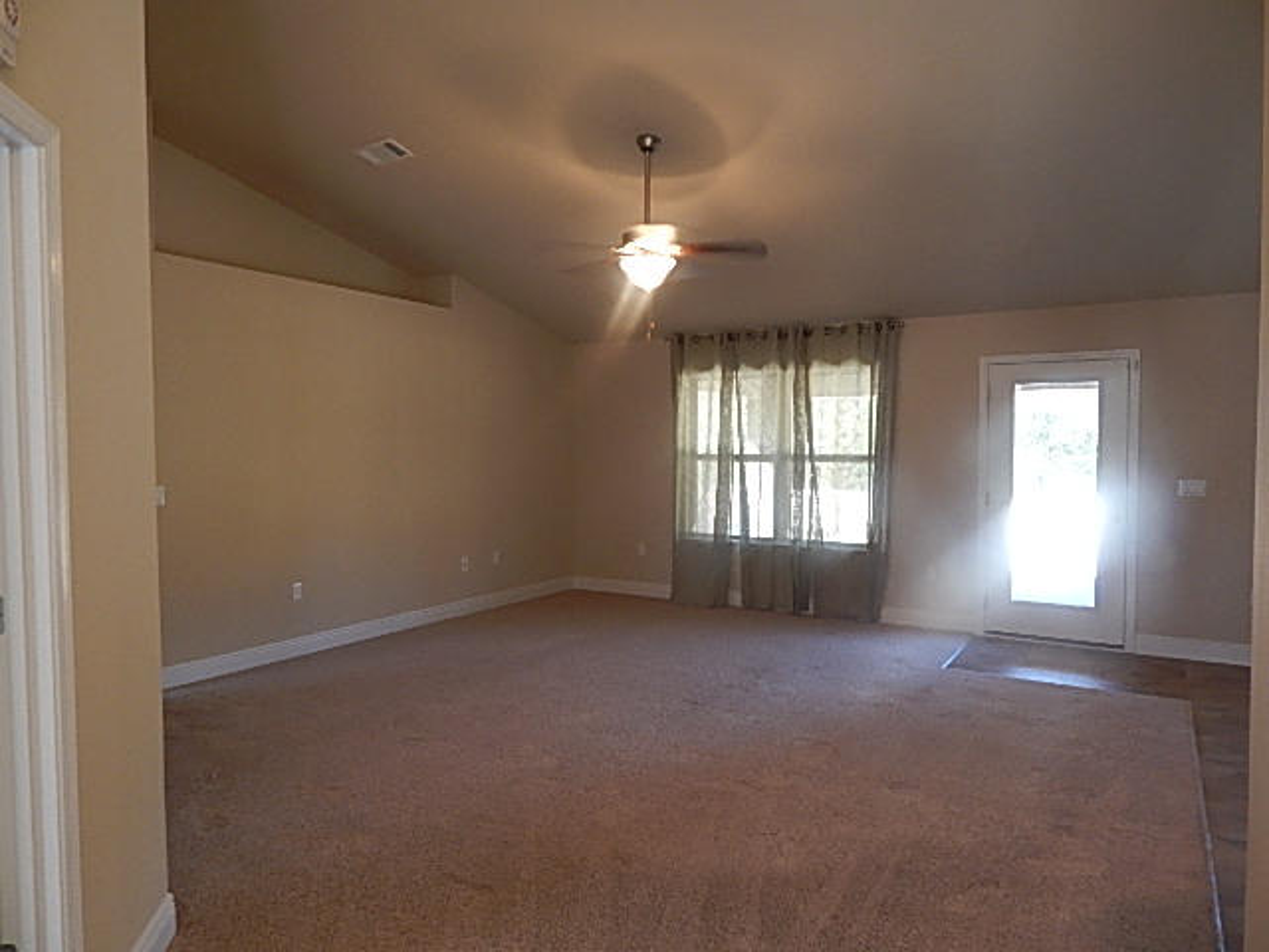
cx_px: 634
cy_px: 476
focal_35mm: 23
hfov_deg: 73.9
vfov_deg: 58.9
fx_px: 843
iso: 180
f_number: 3
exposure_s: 1/30
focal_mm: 4
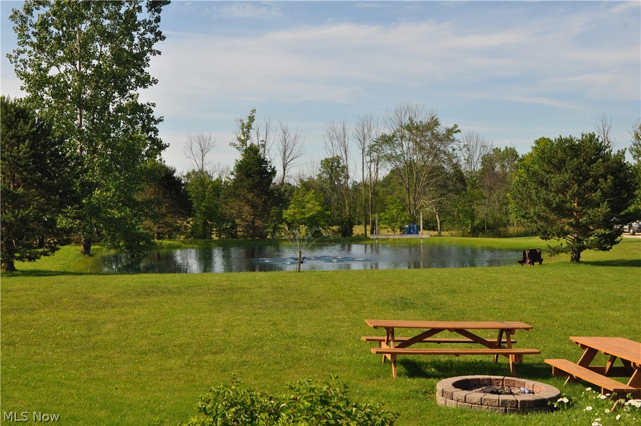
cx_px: 320
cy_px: 213
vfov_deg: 28.0
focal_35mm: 48
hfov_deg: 41.2
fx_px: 853
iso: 200
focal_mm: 32
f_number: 10
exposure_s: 1/400
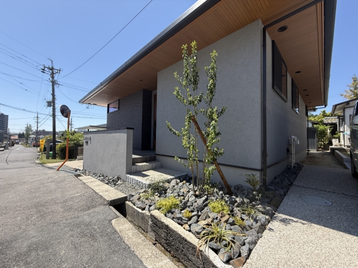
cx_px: 179
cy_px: 134
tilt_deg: +1.6
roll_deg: -1.2
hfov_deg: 102.1
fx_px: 145
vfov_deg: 85.7
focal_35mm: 14
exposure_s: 1/1001
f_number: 2.2
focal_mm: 2.22
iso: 64
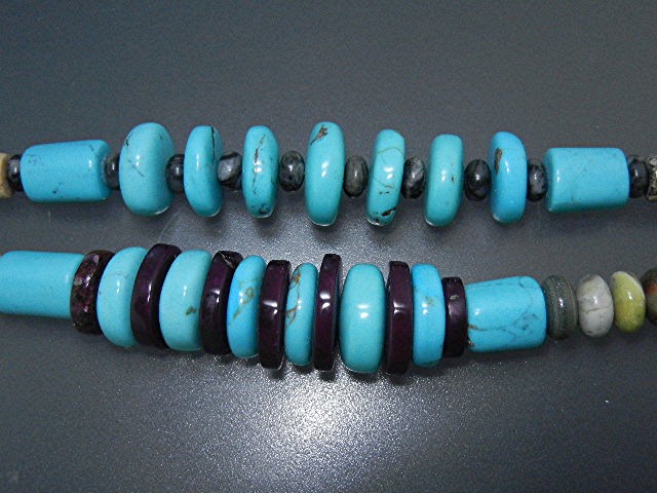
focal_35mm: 45
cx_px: 328
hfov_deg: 42.1
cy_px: 246
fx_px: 854
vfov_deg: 32.2
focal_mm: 8.1
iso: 711
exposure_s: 1/30
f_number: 7.6
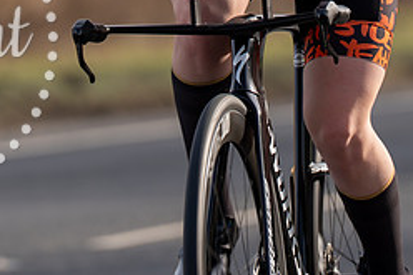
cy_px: -126
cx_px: 312
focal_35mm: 745
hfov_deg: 2.8
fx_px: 8541
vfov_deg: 1.8
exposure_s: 1/800
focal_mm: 200
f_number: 4
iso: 125
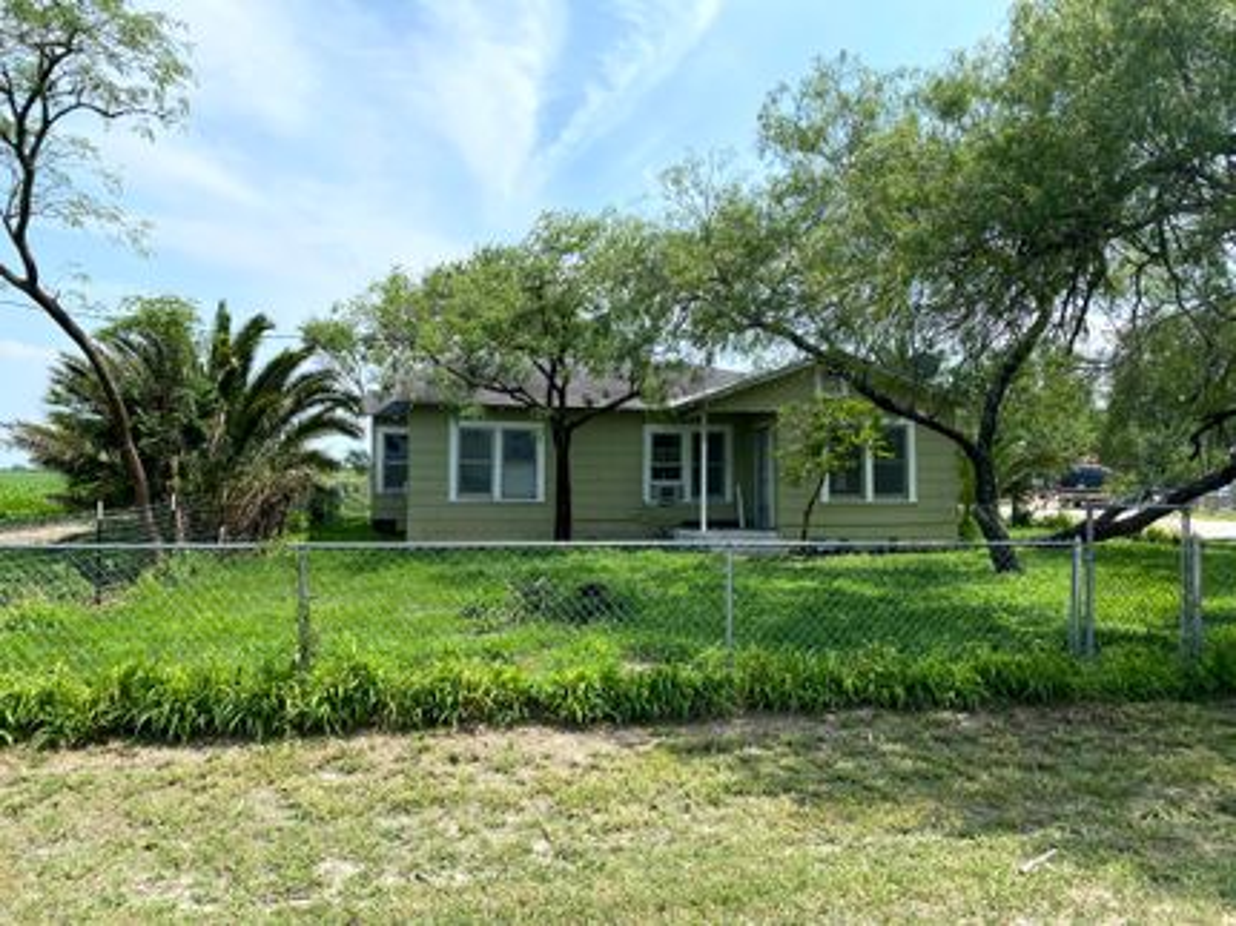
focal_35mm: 26
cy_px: 463
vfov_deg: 53.0
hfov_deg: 67.3
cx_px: 618
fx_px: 928
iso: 32
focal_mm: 4.25
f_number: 1.8
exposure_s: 1/2571
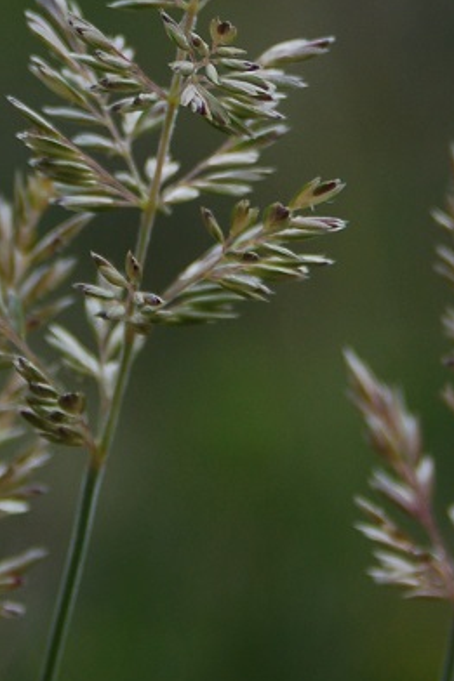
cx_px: 233
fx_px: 6532
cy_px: -38
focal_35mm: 345
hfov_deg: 4.0
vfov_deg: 6.0
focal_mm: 80
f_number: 5.6
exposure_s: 1/500
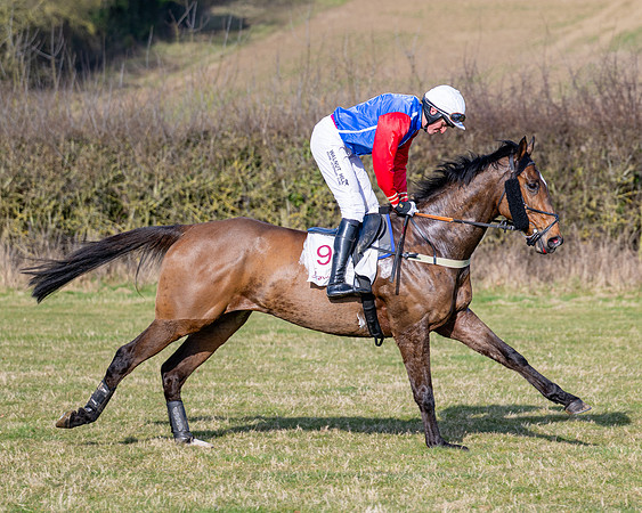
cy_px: 249
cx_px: 368
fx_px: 3633
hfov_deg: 10.1
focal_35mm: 191
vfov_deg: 8.1
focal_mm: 110
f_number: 2.8
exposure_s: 1/1600
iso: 100
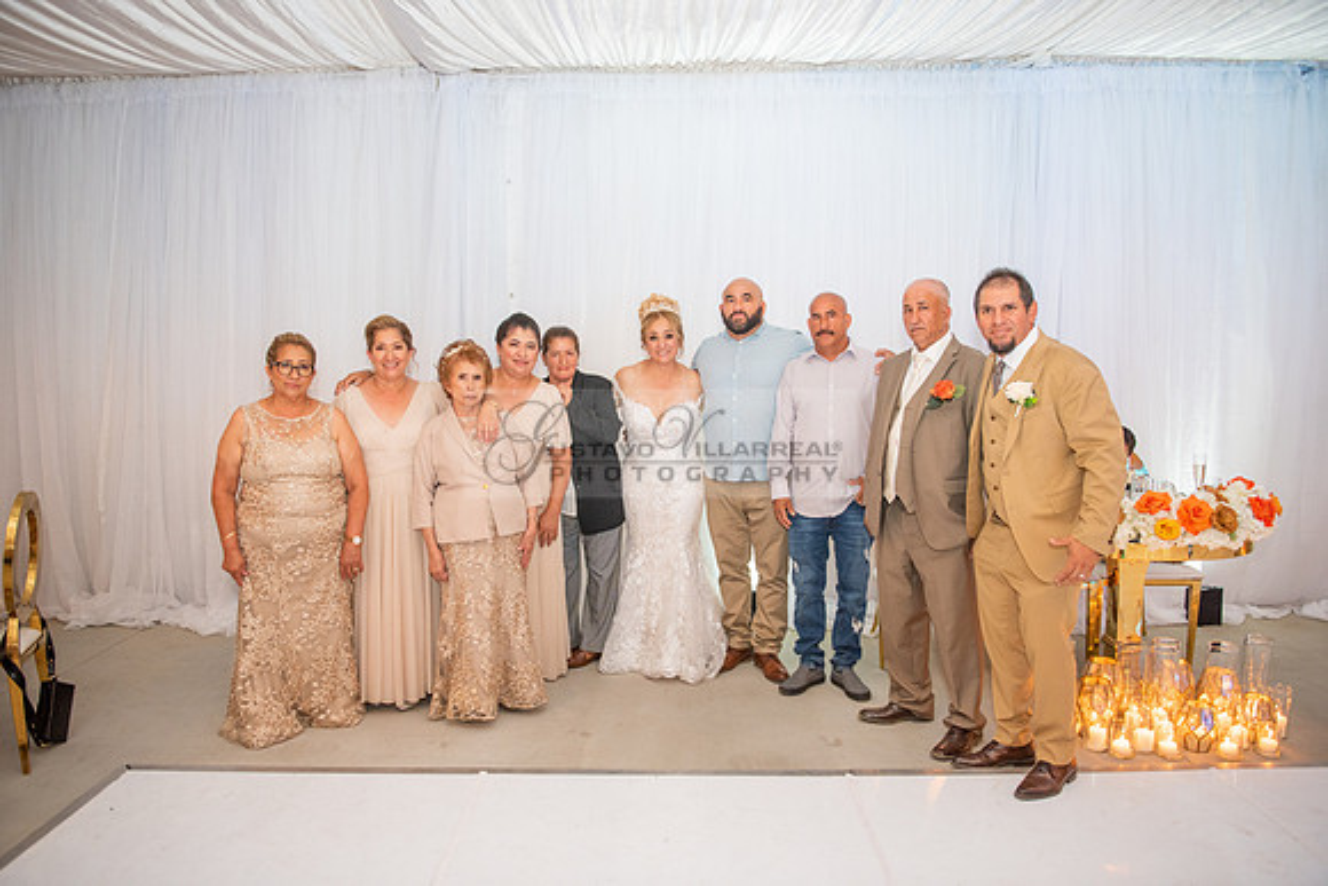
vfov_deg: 49.6
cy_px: 443
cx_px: 664
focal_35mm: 26
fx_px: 959
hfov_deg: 69.4
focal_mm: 26
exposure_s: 1/125
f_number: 2.8
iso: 1000
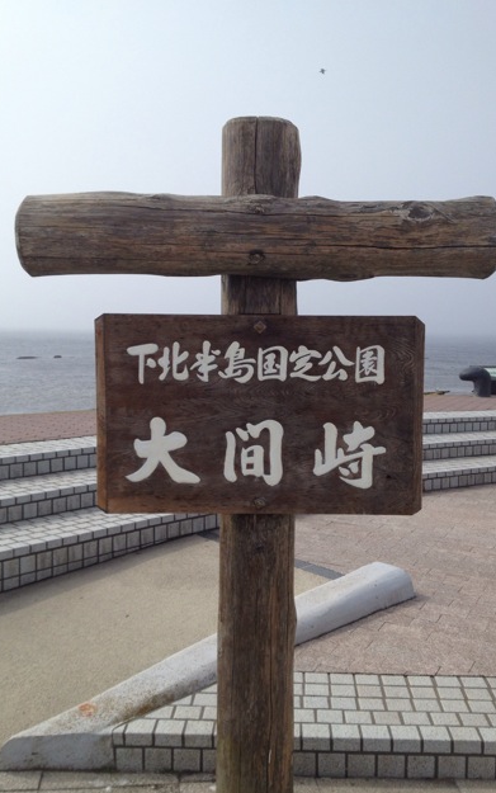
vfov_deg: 51.5
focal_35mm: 38
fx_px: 821
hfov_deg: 33.6
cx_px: 255
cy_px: 396
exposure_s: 1/2513
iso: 64
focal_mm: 4.28
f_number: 2.4
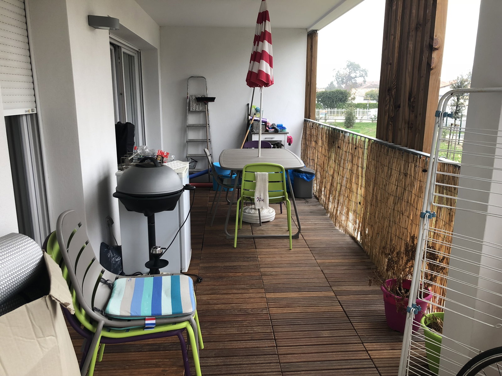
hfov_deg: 63.4
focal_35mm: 28
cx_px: 251
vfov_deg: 49.7
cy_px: 188
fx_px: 406
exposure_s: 1/107
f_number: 1.8
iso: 20
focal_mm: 4
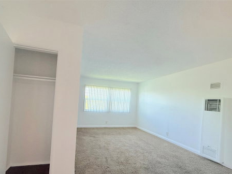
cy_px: 99
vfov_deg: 77.7
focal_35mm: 16
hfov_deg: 94.1
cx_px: 103
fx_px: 107
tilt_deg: +1.8
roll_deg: -2.9
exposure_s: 1/99
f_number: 2.2
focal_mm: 2.22
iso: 125
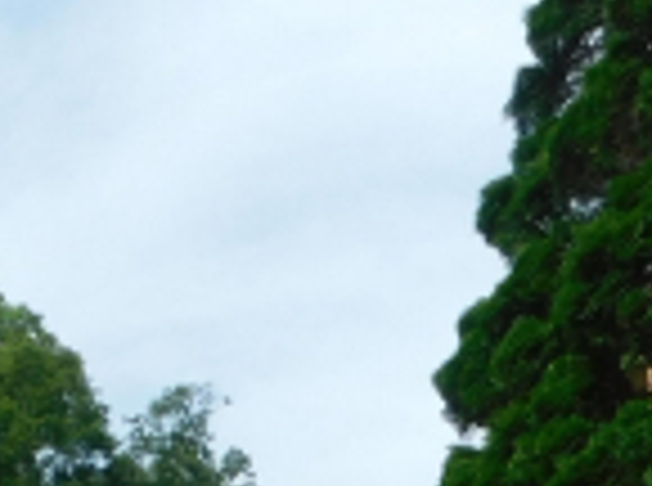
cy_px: 1058
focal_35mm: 106
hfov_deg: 18.1
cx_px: -25
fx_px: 1992
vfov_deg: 11.9
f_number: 3
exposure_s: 1/1250
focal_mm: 4
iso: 125
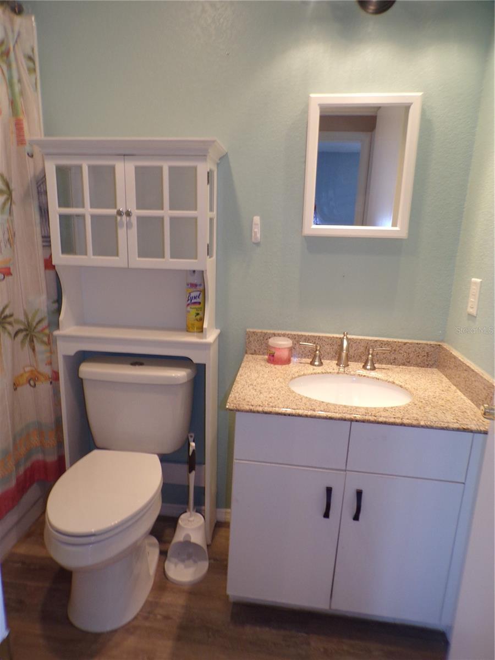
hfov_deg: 56.8
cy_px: 330
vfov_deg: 71.6
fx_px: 458
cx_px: 248
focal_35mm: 24
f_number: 3
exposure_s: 1/34
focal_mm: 4.3
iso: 157
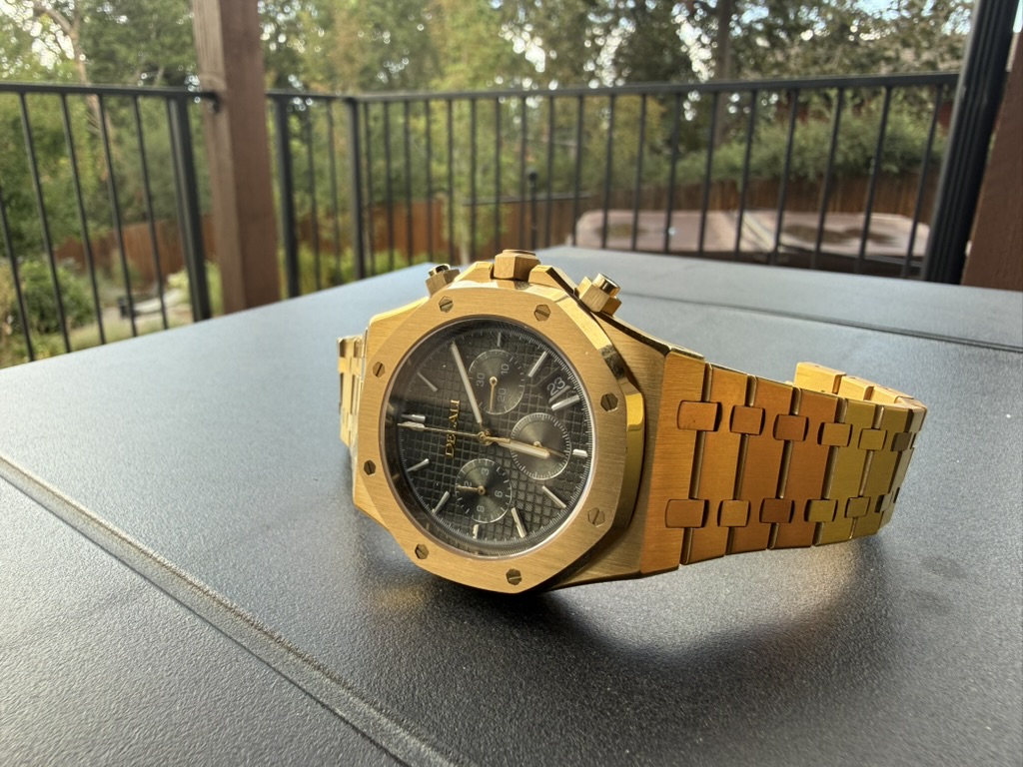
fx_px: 709
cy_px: 384
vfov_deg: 56.8
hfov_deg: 71.6
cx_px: 512
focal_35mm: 24
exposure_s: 1/137
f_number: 2.2
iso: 40
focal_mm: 2.22
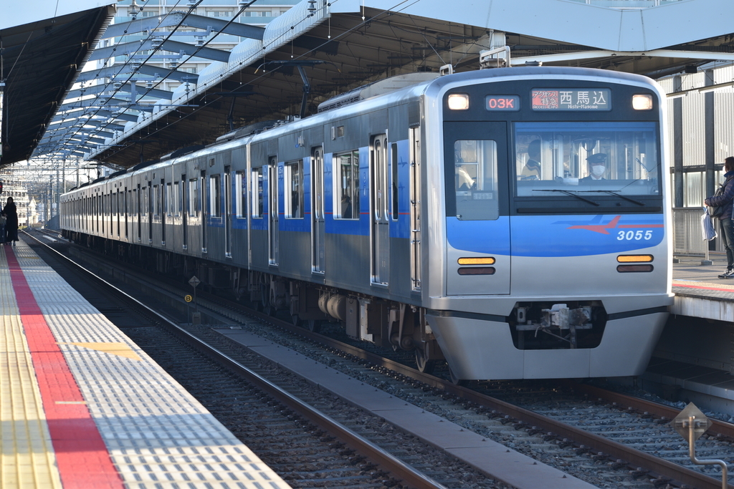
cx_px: 367
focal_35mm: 105
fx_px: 2141
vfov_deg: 13.0
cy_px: 244
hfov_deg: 19.5
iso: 200
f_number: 6.3
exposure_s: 1/100
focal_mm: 70
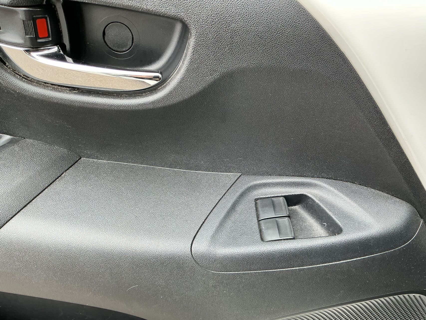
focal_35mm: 29
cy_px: 160
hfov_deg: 61.7
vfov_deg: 48.2
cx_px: 213
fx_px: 357
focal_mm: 3
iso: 64
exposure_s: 1/120
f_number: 1.8
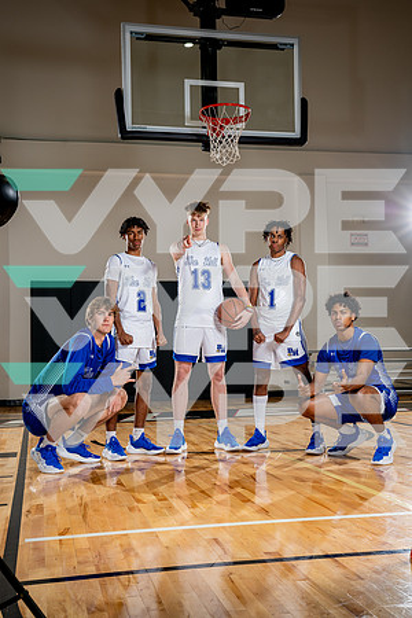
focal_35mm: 44
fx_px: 755
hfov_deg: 30.5
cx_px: 206
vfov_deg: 44.5
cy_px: 309
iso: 250
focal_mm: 44
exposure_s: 1/250
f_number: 8
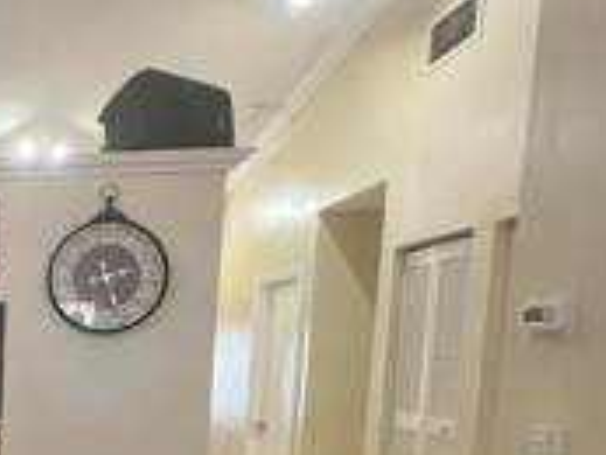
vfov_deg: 37.3
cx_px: -158
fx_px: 631
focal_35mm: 36
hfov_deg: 36.4
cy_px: 402
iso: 640
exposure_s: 1/60
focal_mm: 1.57
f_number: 1.8
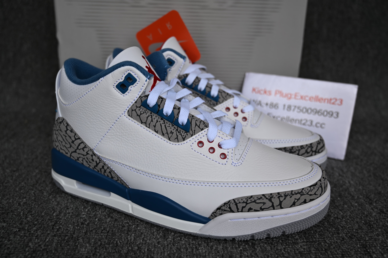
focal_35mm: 32
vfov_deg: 40.5
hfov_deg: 58.0
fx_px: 350
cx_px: 194
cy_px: 129
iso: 100
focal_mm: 32.5
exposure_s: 1/100
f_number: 5
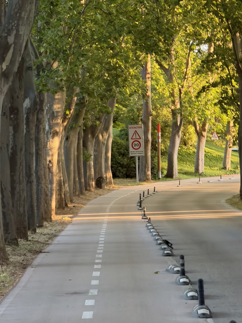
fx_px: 1864
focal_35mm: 200
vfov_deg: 9.9
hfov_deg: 7.4
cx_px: 121
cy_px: 162
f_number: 2.8
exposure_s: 1/121
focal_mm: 16.89
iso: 320
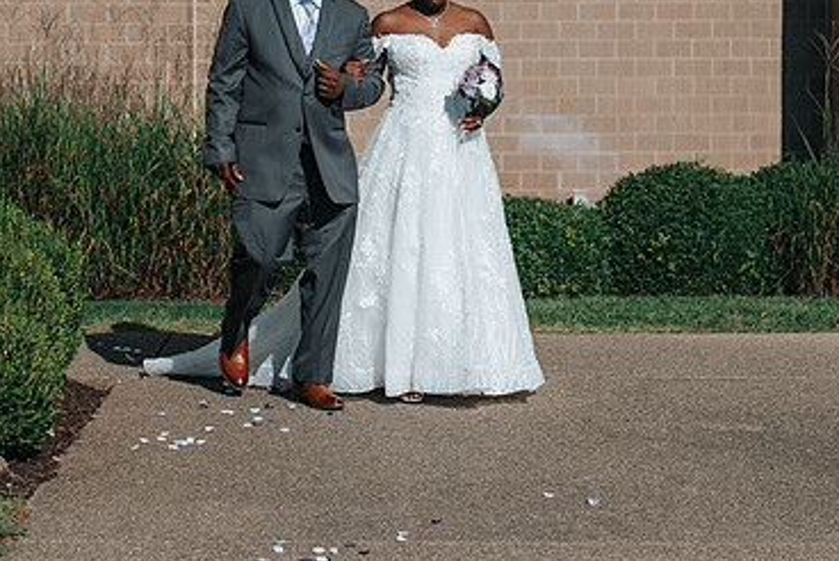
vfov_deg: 10.6
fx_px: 3009
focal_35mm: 129
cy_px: 79
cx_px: 362
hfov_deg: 15.9
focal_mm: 50
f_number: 2.5
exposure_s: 1/4000
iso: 100
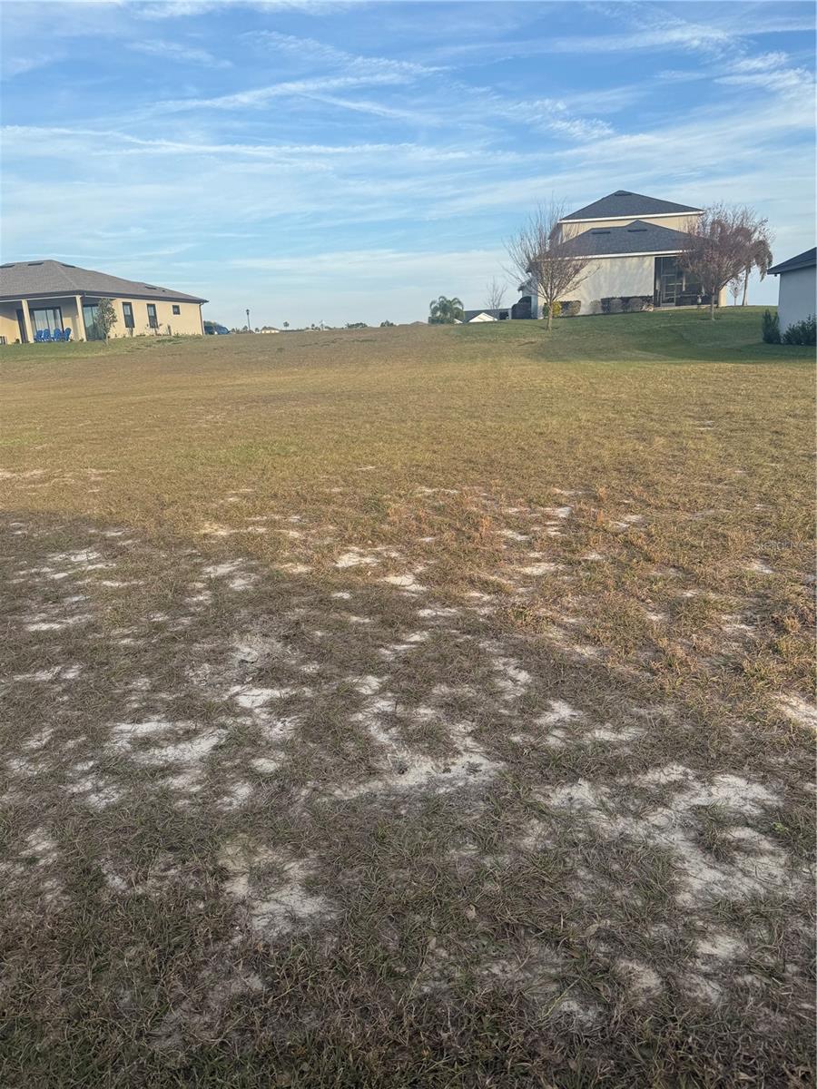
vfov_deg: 71.6
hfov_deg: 56.8
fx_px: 755
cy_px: 544
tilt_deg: -14.2
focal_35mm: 24
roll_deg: +2.6
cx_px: 408
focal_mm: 6.76
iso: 80
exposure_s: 1/1689
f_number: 1.78
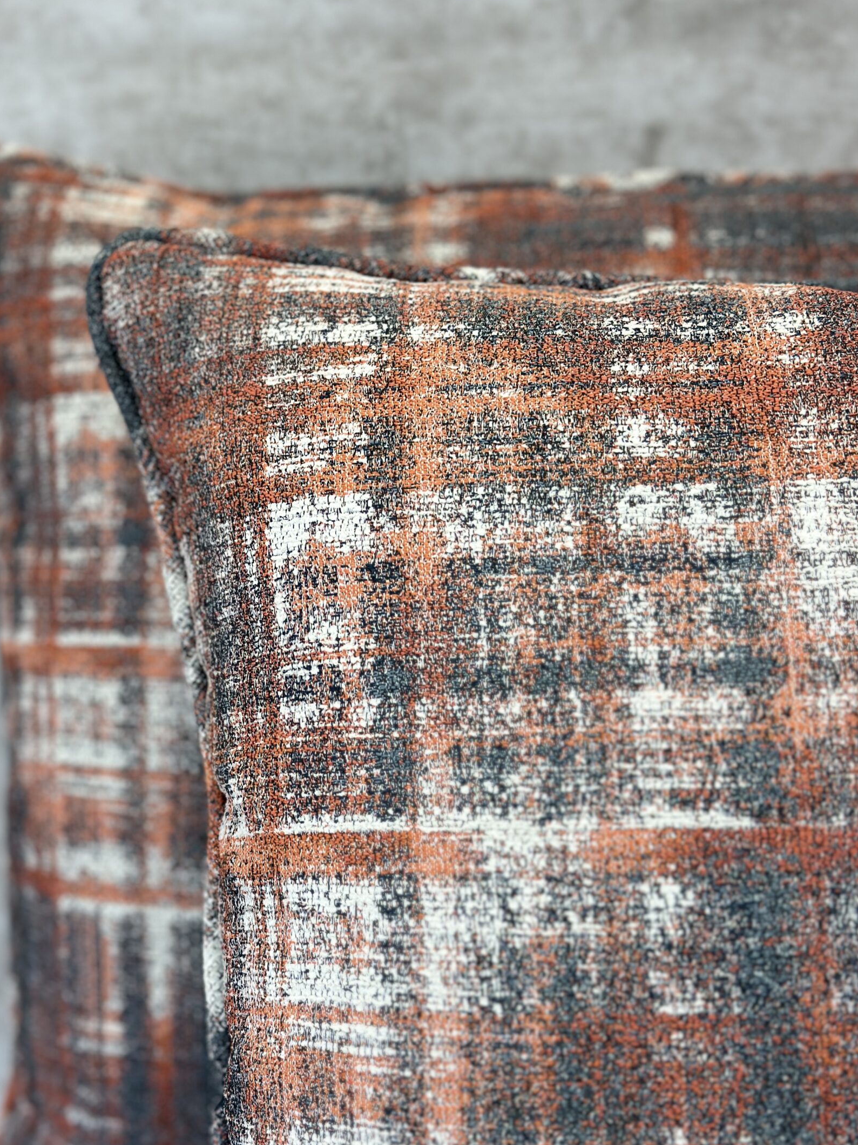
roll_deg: +2.1
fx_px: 1917
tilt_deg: -14.3
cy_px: 619
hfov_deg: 25.2
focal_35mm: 58
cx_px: 343
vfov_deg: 33.2
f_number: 1.78
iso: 64
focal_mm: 6.86
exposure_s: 1/120
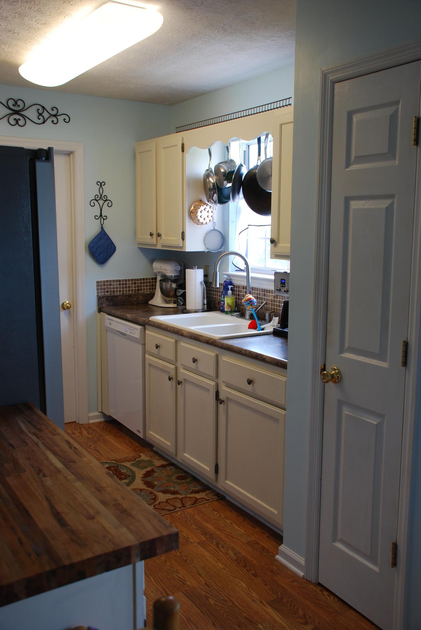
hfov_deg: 40.1
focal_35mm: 33
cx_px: 210
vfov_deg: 57.2
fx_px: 577
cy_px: 315
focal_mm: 22
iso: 220
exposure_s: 1/30
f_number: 3.8
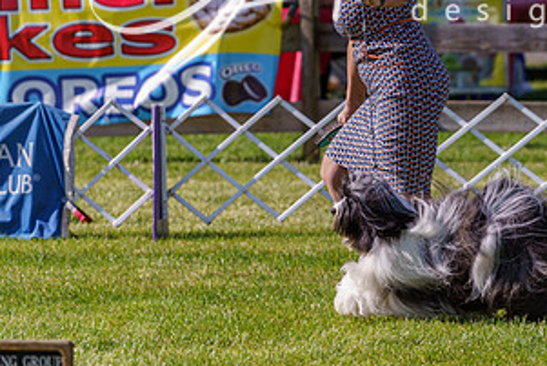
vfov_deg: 4.2
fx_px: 4956
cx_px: 353
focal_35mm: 326
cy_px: 66
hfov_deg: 6.3
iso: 160
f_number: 4
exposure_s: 1/1250
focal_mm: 169
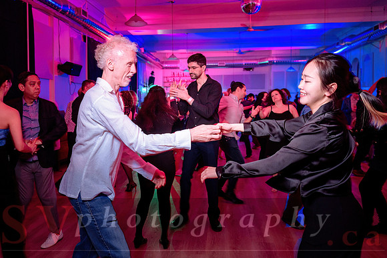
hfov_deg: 59.4
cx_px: 177
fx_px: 338
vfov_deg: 41.7
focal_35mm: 31
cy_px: 118
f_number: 3.5
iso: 1000
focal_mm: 29
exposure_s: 1/40
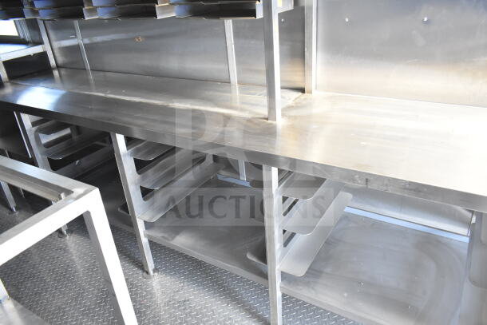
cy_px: 162
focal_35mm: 27
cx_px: 244
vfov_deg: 48.0
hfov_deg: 67.4
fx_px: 365
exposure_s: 1/60
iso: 1600
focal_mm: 18
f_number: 4
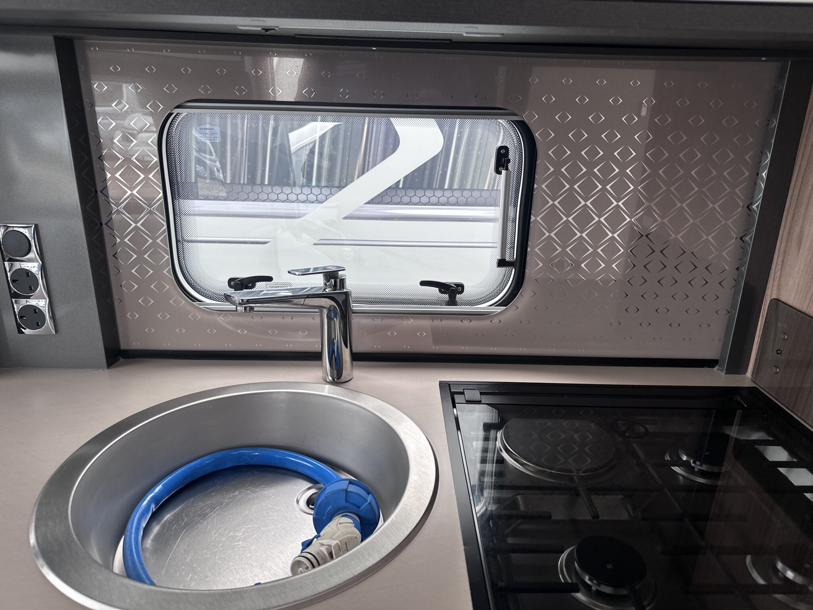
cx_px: 406
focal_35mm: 24
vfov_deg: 56.8
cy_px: 305
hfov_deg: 71.6
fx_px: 564
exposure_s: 1/121
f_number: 1.78
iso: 80
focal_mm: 6.86
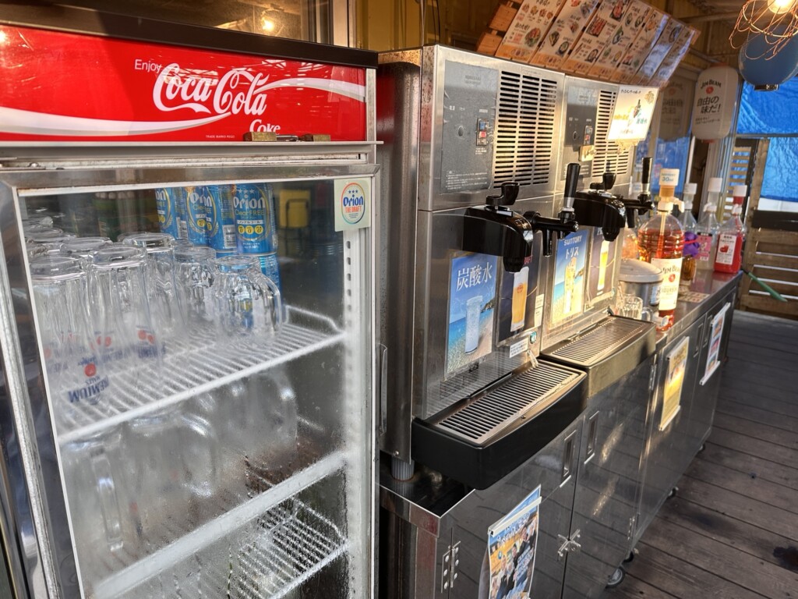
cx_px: 399
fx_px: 553
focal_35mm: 24
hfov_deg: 71.6
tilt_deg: -14.5
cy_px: 300
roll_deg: -0.5
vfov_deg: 56.8
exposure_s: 1/120
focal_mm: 6.86
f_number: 1.78
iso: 100
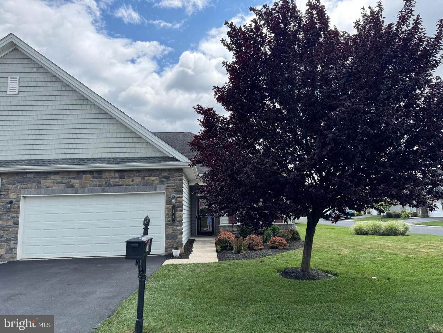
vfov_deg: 56.8
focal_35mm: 24
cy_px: 166
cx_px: 222
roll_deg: +1.6
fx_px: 307
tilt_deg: +8.9
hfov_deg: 71.6
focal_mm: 6.76
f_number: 1.78
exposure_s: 1/1395
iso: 80
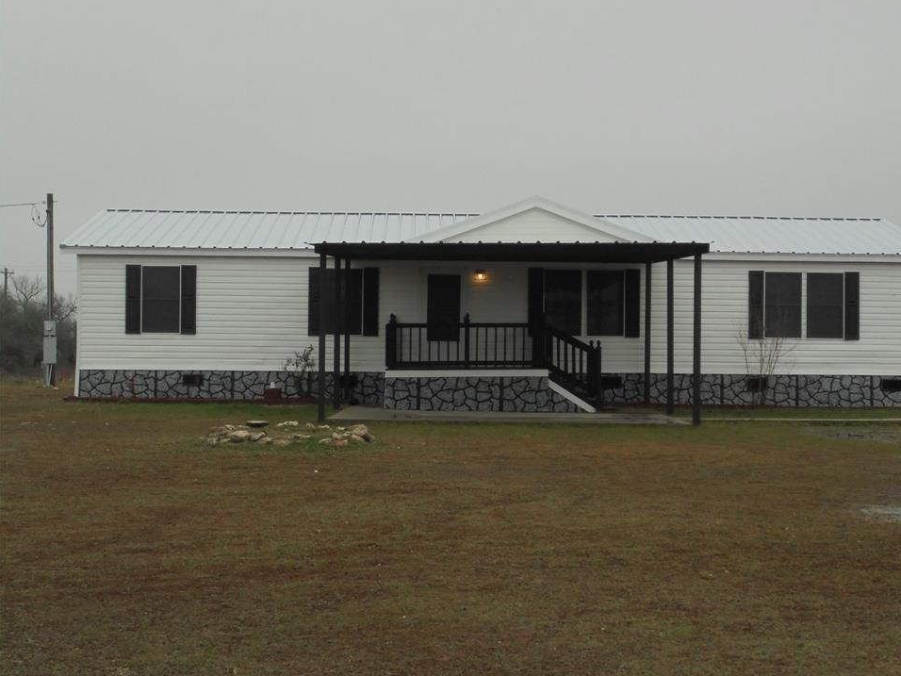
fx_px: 1562
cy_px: 344
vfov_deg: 24.4
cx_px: 480
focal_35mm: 60
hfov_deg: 32.2
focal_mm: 10.1
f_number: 5.2
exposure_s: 1/400
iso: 160
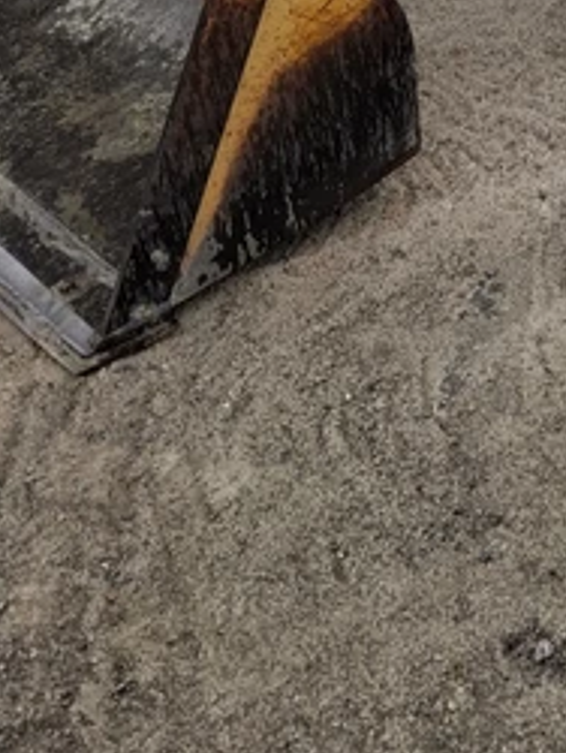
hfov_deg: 18.1
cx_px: 772
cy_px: -247
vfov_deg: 22.9
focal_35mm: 75
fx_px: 1632
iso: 50
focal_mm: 3.08
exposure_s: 1/342
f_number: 2
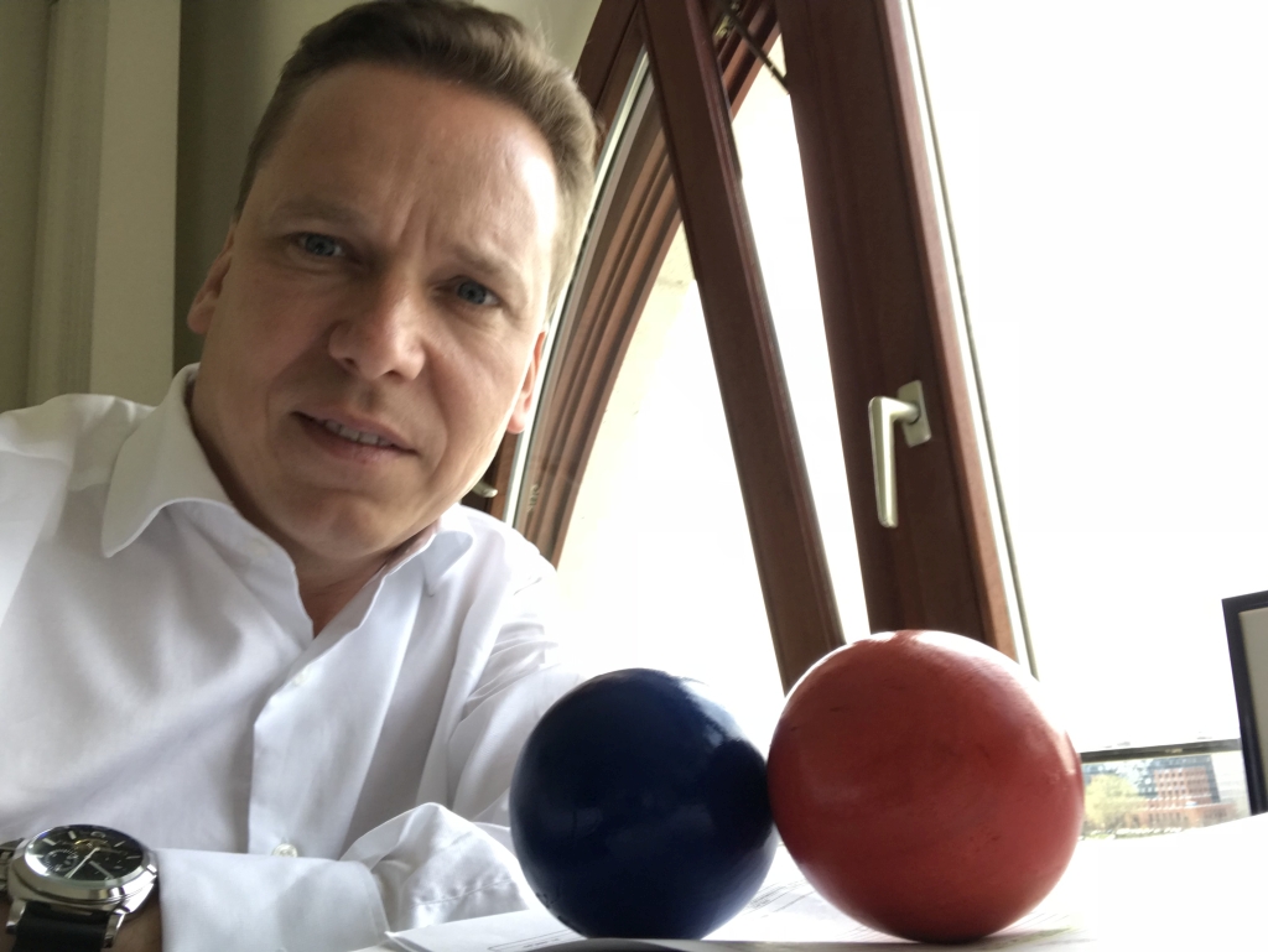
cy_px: 476
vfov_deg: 44.2
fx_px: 1173
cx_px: 634
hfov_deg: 56.8
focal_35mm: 32
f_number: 2.2
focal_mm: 2.87
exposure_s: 1/100
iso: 25
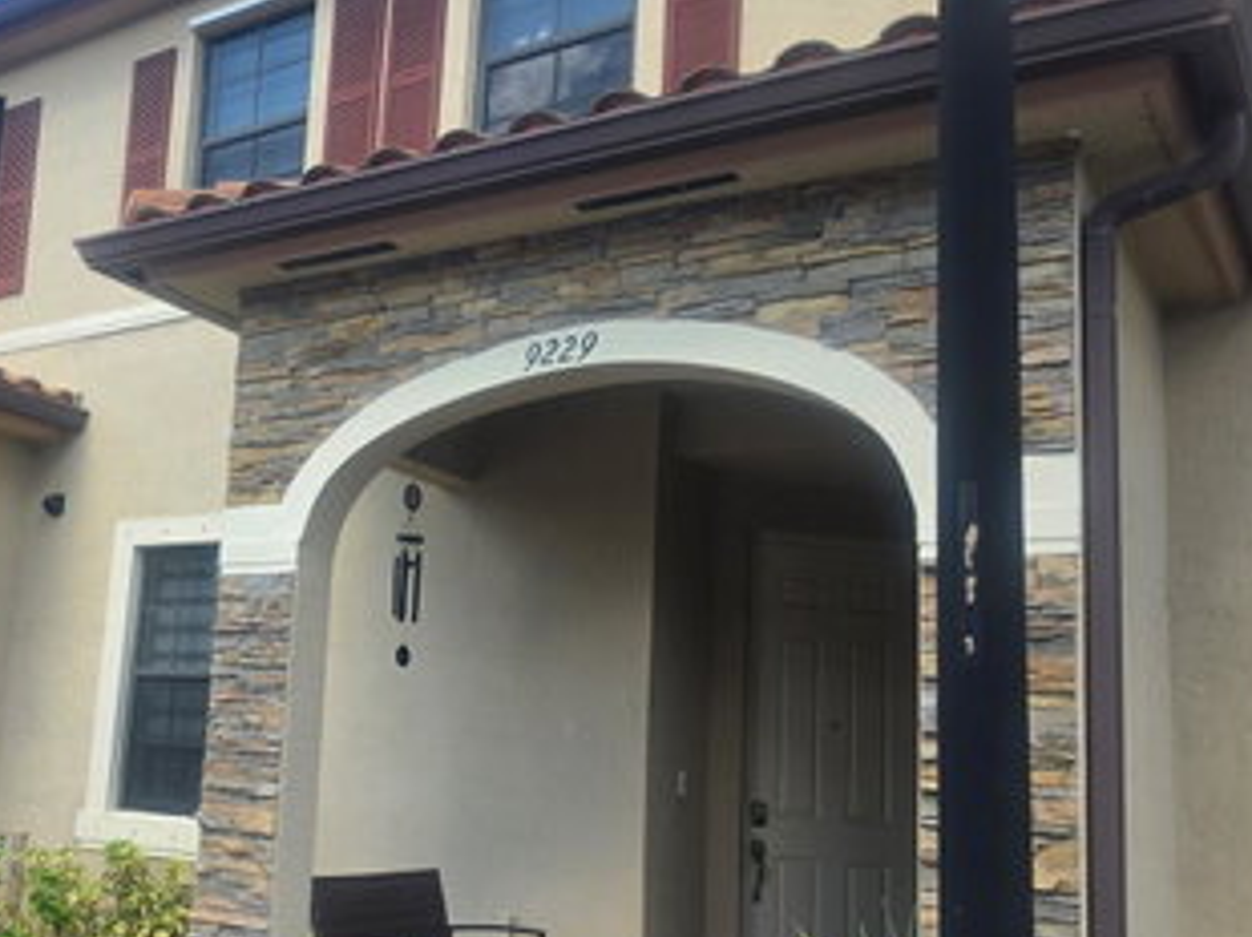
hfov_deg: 47.4
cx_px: 331
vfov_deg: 37.6
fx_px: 1373
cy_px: 545
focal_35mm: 38
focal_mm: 6.5
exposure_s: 1/1951
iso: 64
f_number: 1.4
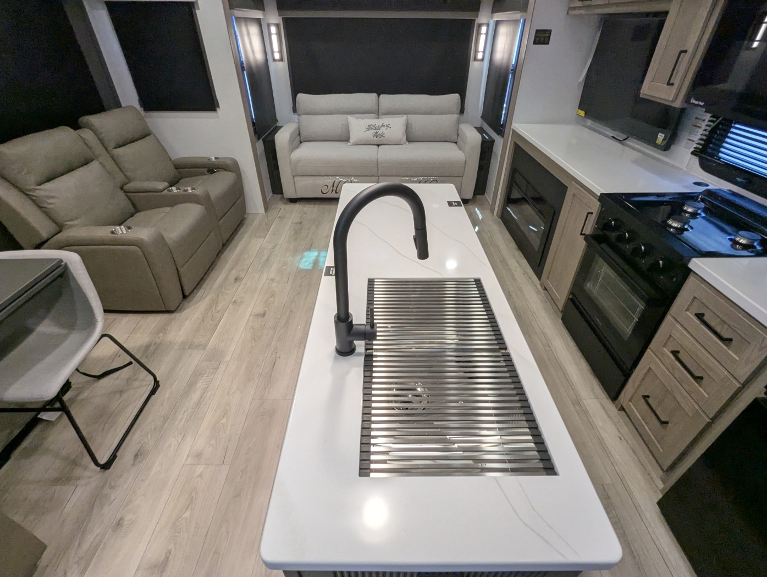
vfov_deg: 78.2
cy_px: 288
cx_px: 384
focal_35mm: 16
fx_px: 355
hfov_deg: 94.4
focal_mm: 2.35
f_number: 2.2
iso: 258
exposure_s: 1/115
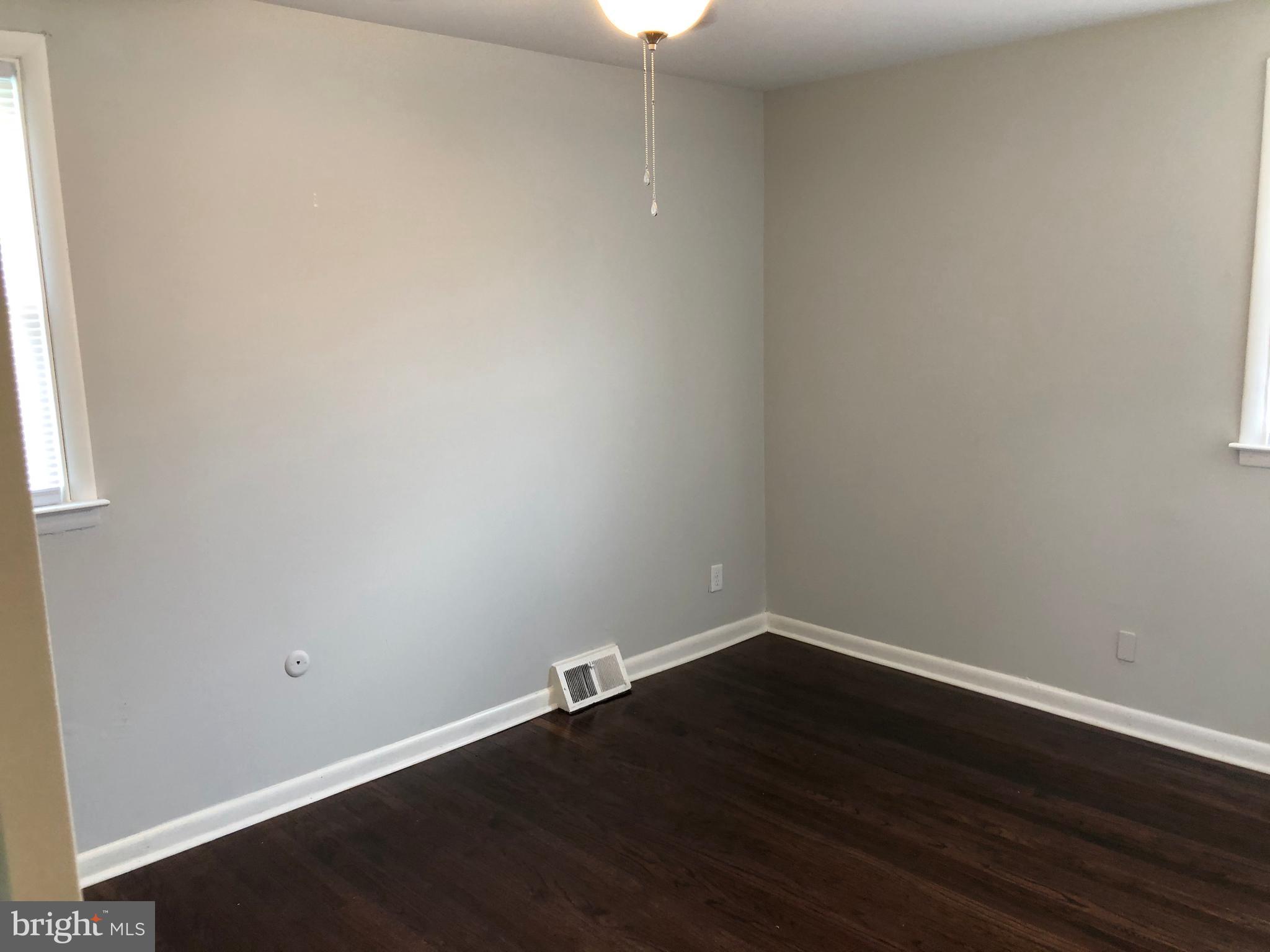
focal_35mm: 28
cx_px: 635
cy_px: 476
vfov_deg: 49.7
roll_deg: +1.5
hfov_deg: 63.4
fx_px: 1027
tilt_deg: -9.4
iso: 40
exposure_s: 1/24
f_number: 1.8
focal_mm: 3.99
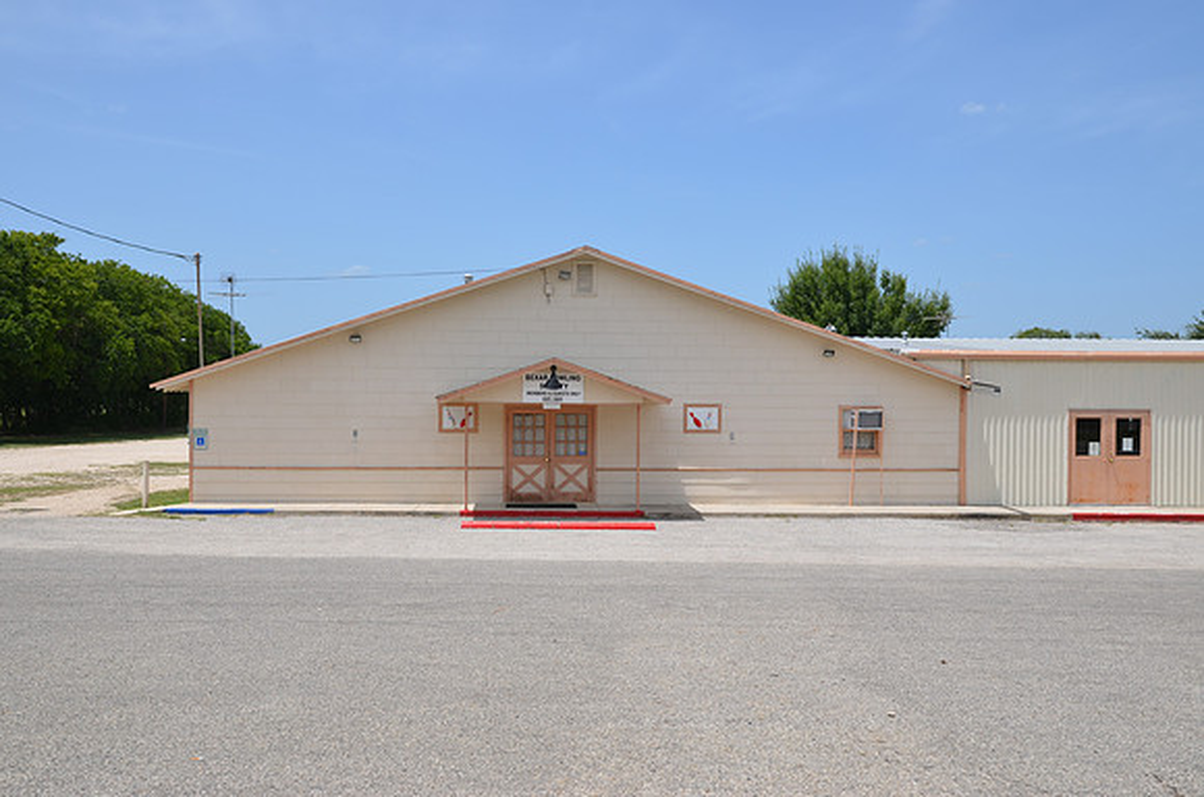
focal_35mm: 36
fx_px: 1201
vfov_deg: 36.7
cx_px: 602
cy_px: 398
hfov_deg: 53.2
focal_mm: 24
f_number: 8
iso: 100
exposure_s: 1/320
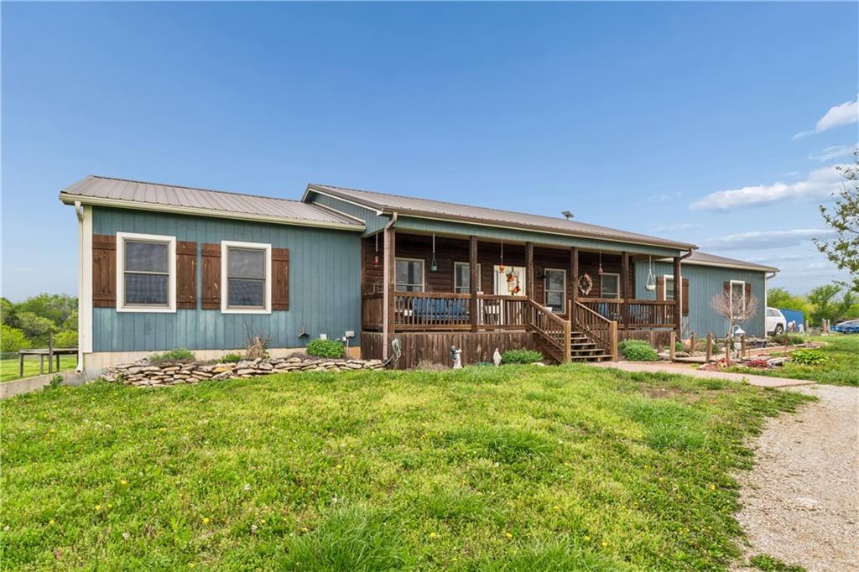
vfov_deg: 62.2
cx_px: 430
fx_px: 475
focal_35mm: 20
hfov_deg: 84.3
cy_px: 286
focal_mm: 19.9
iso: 100
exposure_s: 1/3.33
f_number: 22
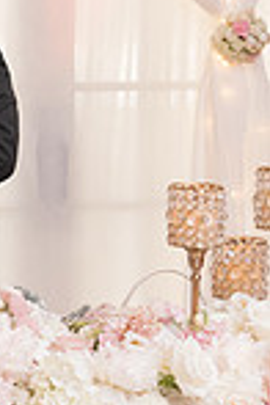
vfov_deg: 10.2
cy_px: 135
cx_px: -554
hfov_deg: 6.3
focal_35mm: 201
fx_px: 2261
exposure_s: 1/125
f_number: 5
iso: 1800
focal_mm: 48
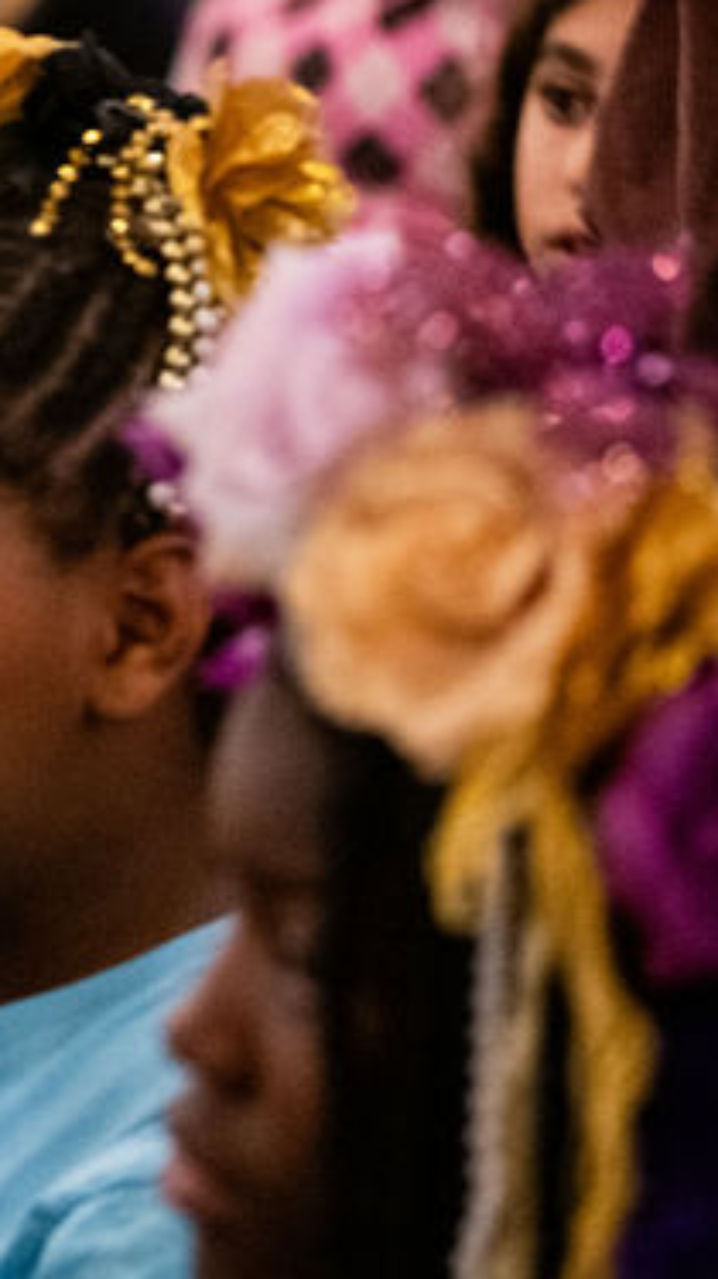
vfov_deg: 10.7
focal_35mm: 201
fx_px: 6812
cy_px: 231
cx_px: -578
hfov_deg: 5.9
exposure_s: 1/100
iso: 2500
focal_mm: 70
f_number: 2.8
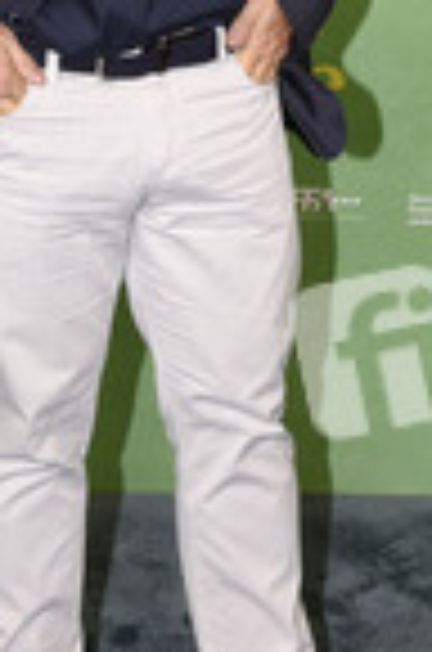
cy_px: 108
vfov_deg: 19.3
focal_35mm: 105
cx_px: 112
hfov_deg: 12.9
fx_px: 1899
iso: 500
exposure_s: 1/125
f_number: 6.3
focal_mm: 38
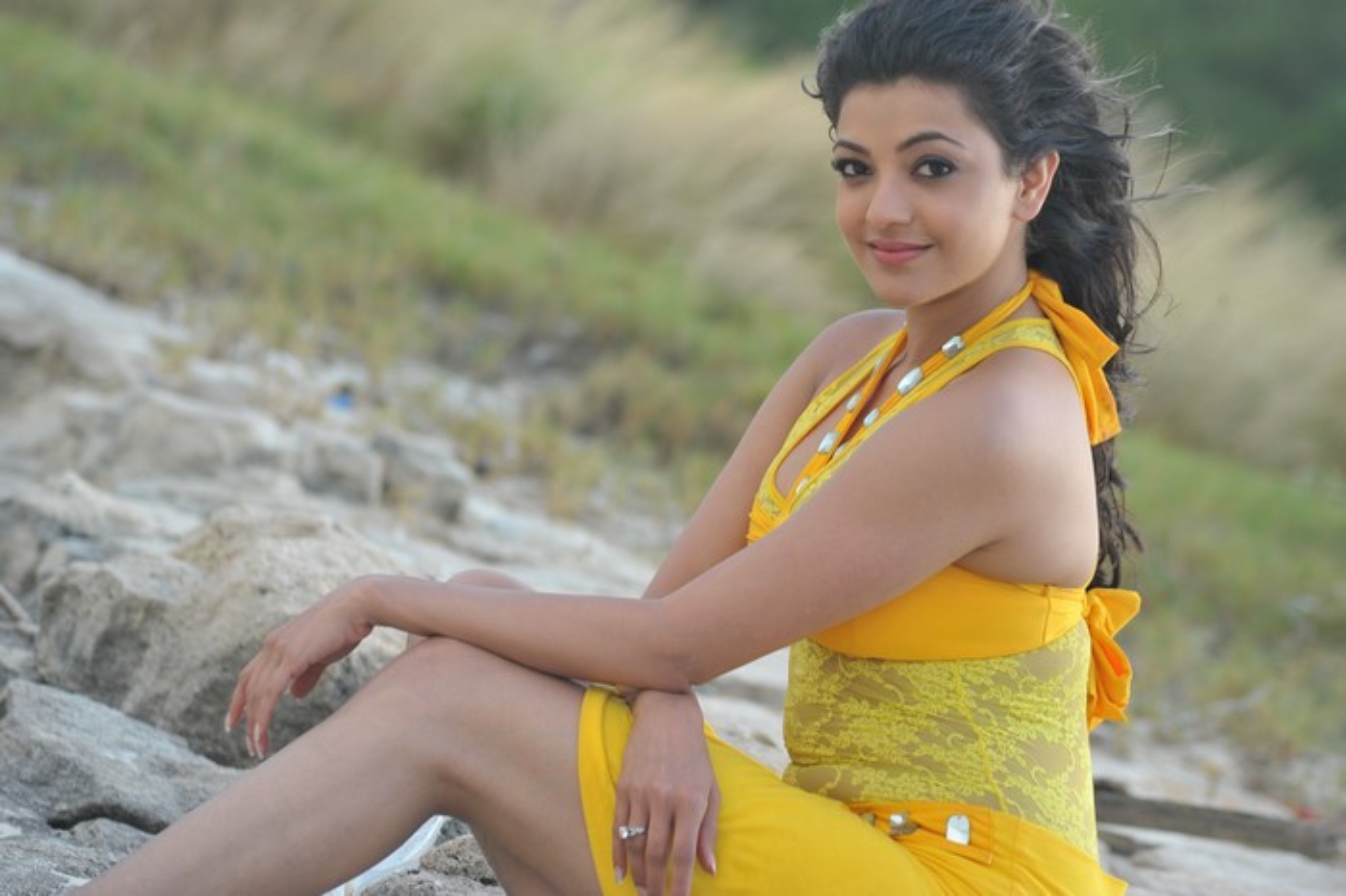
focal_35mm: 190
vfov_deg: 7.2
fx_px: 7100
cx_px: 673
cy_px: 448
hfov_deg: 10.8
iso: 400
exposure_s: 1/250
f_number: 7.1
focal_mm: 190
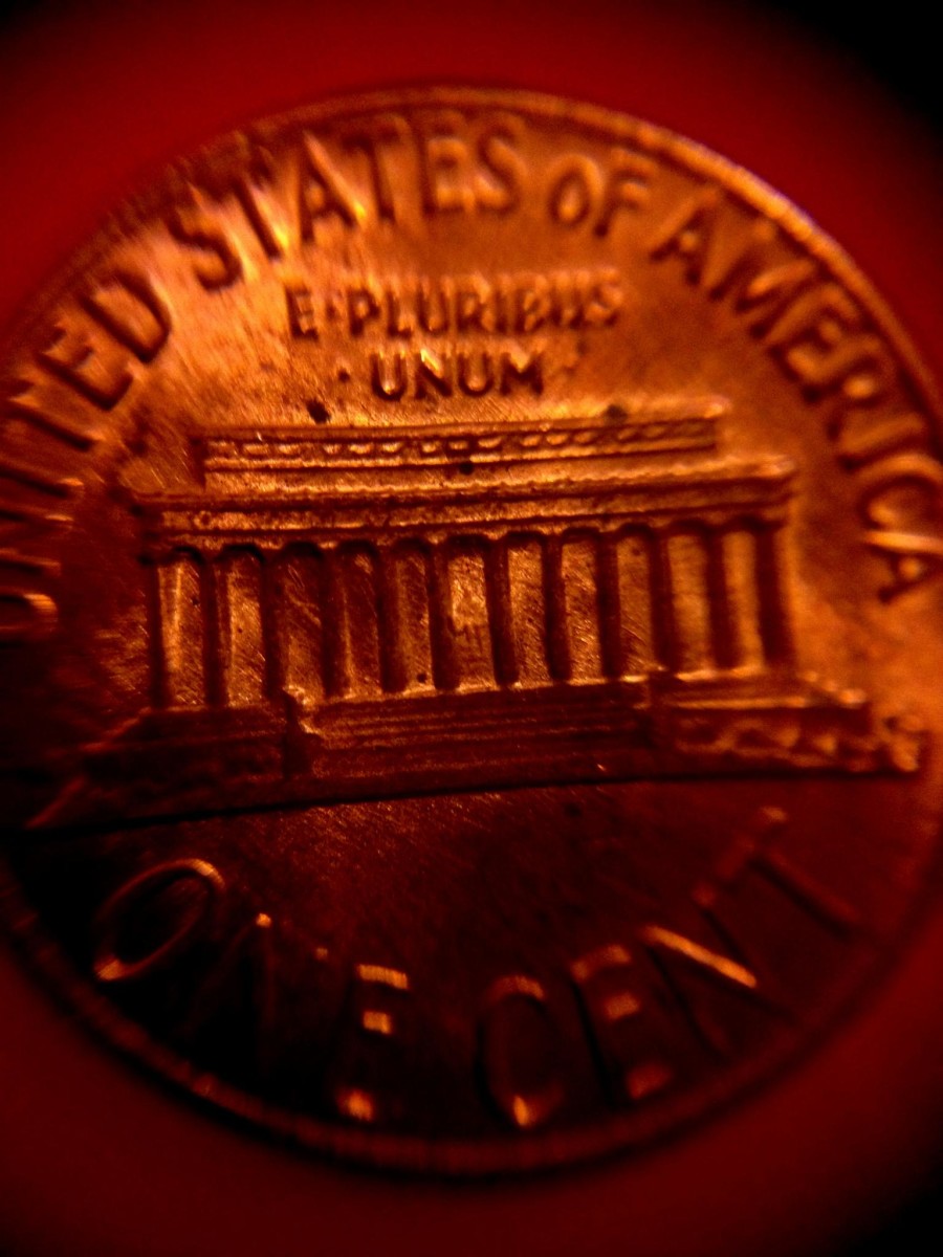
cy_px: 628
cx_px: 472
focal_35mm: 35
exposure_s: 1/20
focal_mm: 4.28
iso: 400
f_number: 2.4
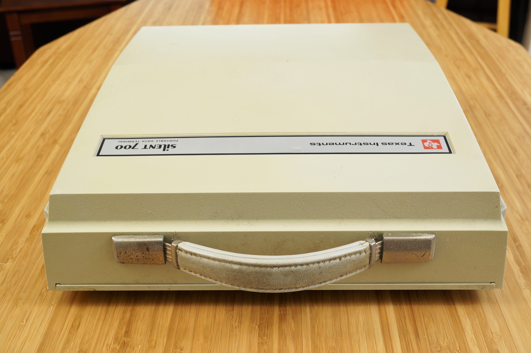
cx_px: 266
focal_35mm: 45
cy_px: 176
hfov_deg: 43.6
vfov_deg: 29.8
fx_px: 663
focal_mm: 30
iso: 100
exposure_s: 1/1.25
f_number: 8
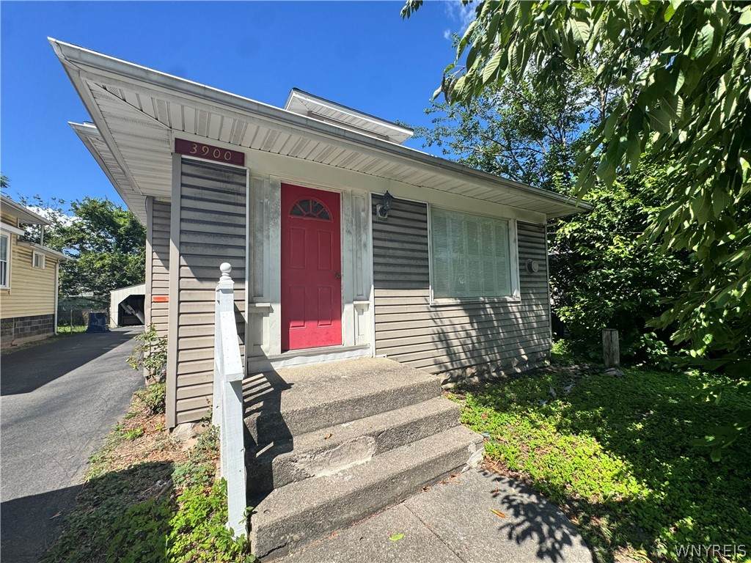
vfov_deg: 85.7
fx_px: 304
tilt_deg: +2.4
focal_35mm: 14
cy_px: 282
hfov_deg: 102.1
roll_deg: +0.9
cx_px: 376
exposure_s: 1/1277
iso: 50
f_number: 2.2
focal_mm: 2.22
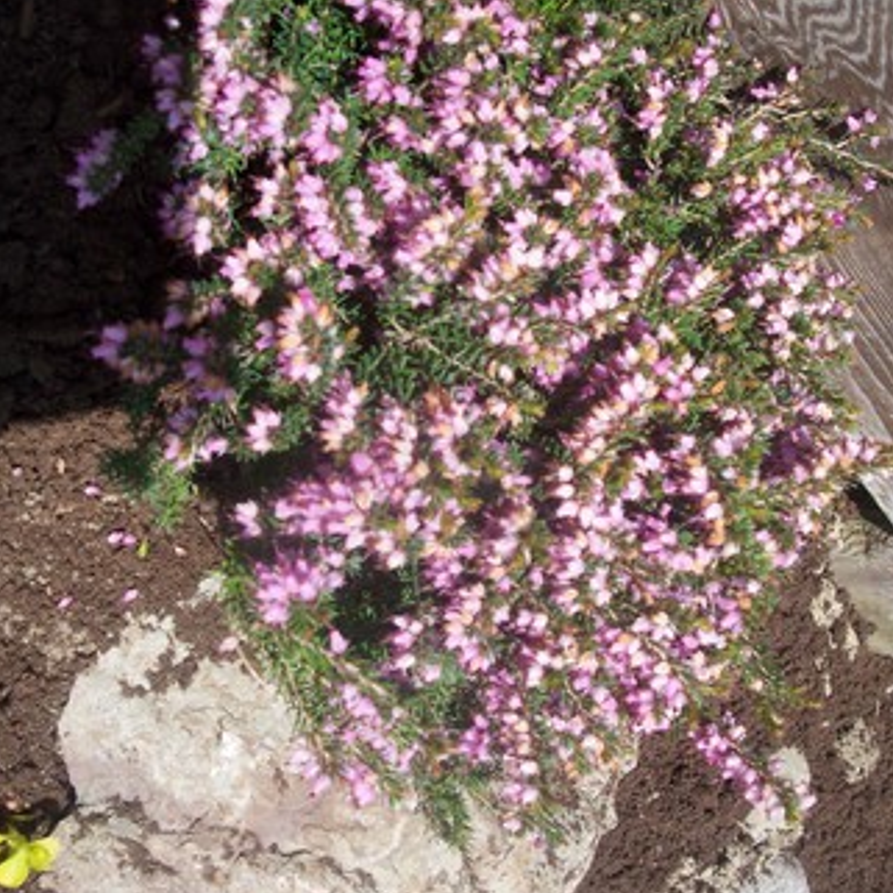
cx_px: 448
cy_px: 409
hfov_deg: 36.8
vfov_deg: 36.8
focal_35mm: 46
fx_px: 1343
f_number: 4.8
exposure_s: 1/500
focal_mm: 8
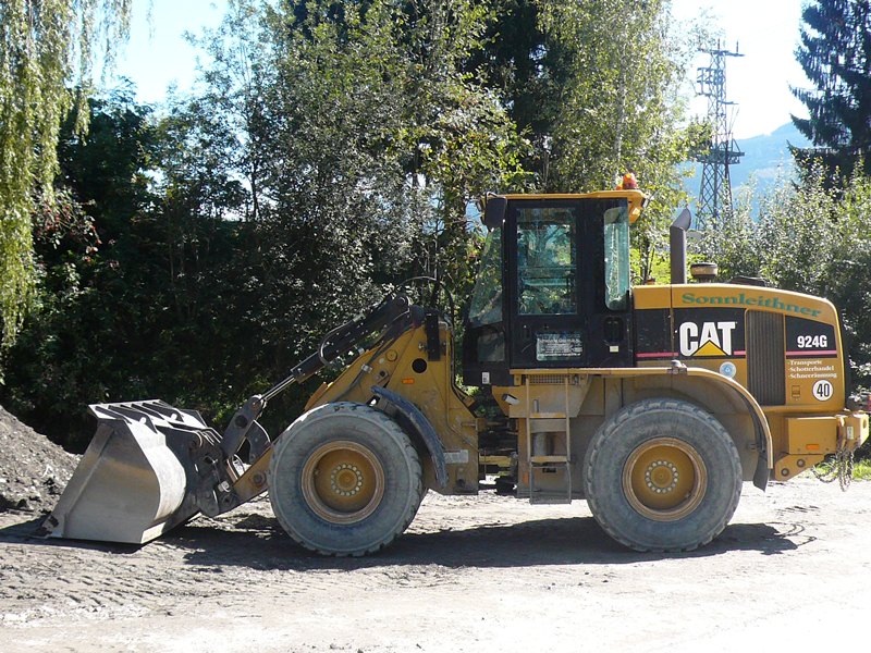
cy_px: 326
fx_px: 1132
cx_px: 436
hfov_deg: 42.1
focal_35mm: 45
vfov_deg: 32.2
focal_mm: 4.9
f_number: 2.9
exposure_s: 1/400
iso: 100
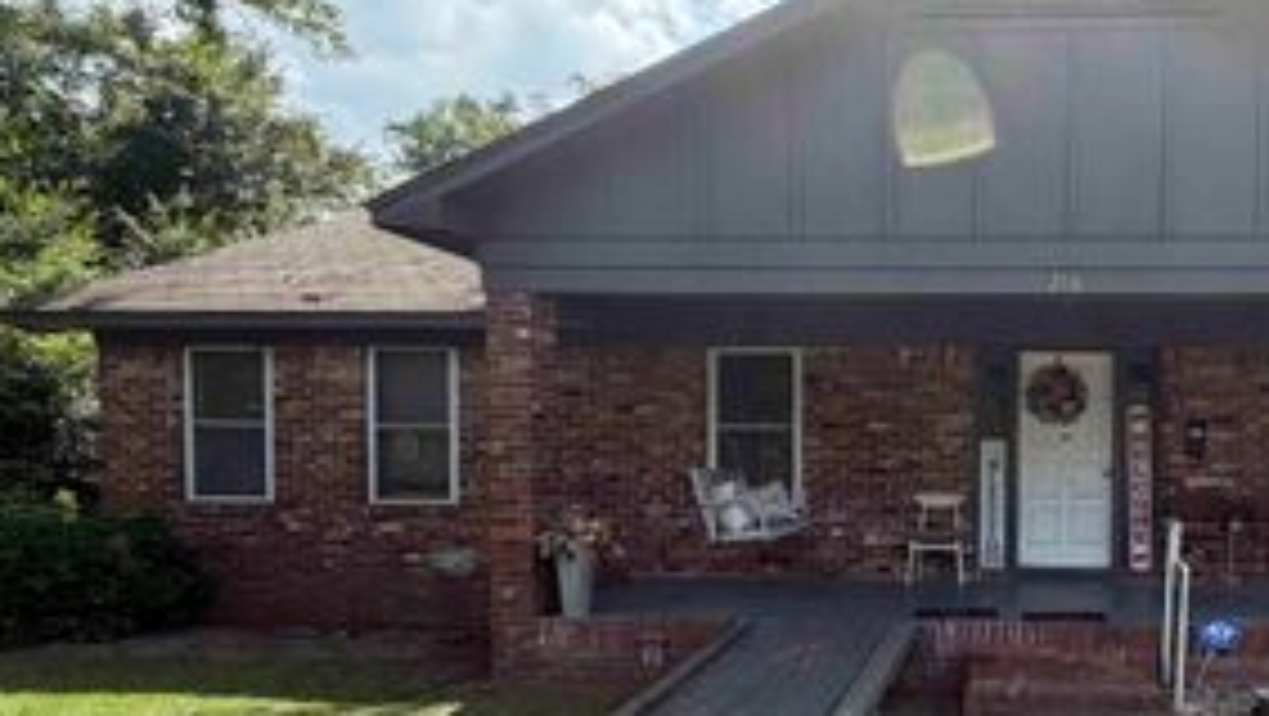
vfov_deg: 42.0
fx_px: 909
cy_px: 516
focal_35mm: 27
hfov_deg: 63.0
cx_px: 1040
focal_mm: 2.22
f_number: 2.2
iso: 40
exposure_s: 1/554
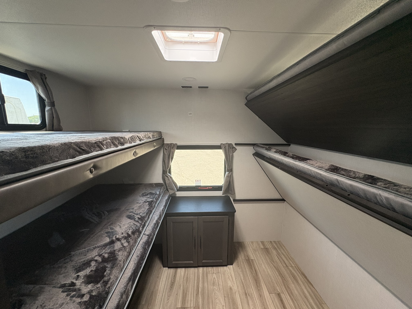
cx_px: 206
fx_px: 167
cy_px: 154
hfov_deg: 102.1
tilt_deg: -8.9
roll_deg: +0.7
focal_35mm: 14
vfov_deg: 85.7
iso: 200
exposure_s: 1/99
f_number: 2.2
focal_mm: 2.22
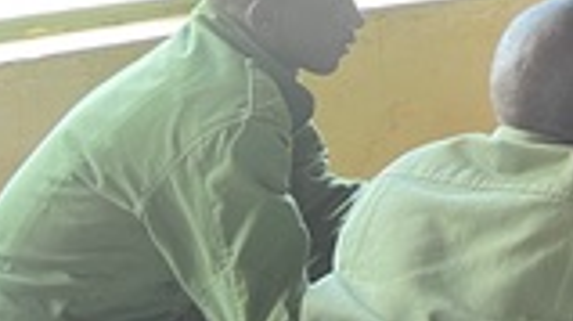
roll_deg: -0.1
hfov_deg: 15.7
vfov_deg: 10.2
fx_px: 1730
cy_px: -191
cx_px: 1078
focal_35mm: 114
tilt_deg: -6.3
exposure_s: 1/60
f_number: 1.5
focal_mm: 5.7
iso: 125
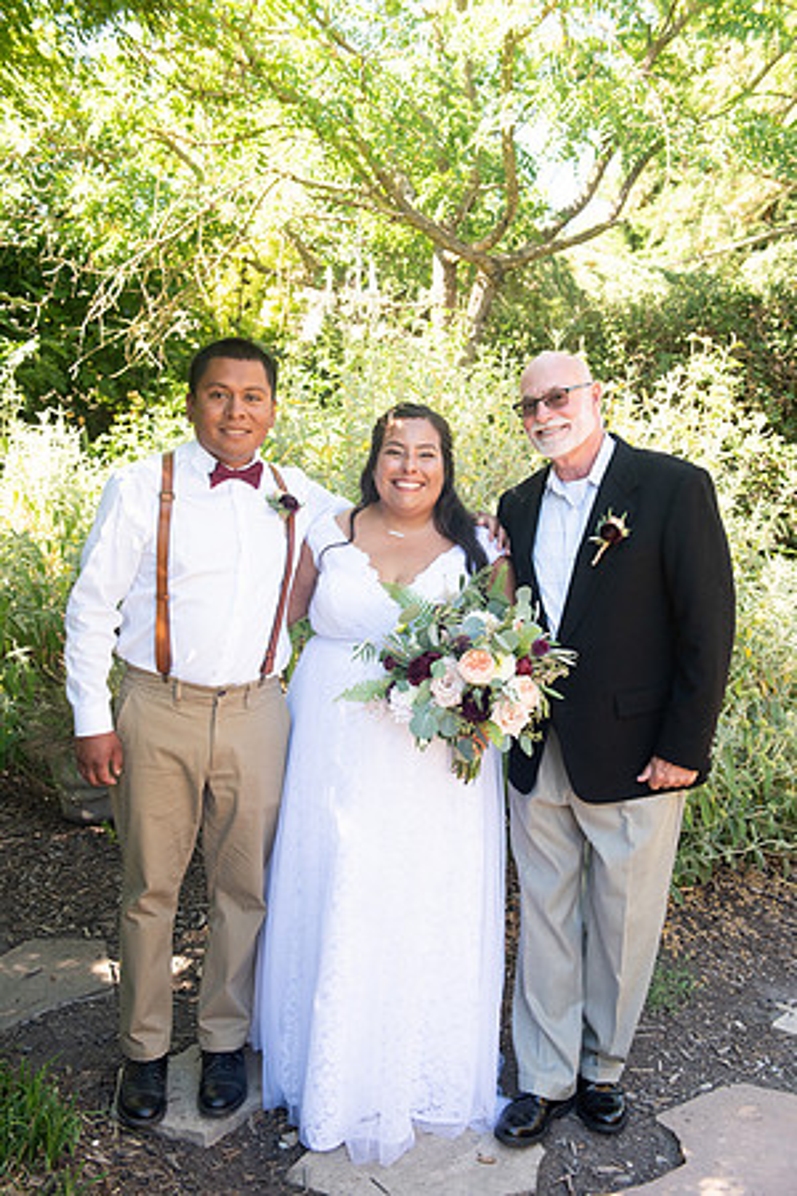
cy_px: 598
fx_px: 1129
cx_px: 398
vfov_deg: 55.8
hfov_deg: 38.9
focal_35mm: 34
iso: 640
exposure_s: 1/250
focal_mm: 34
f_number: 4.5
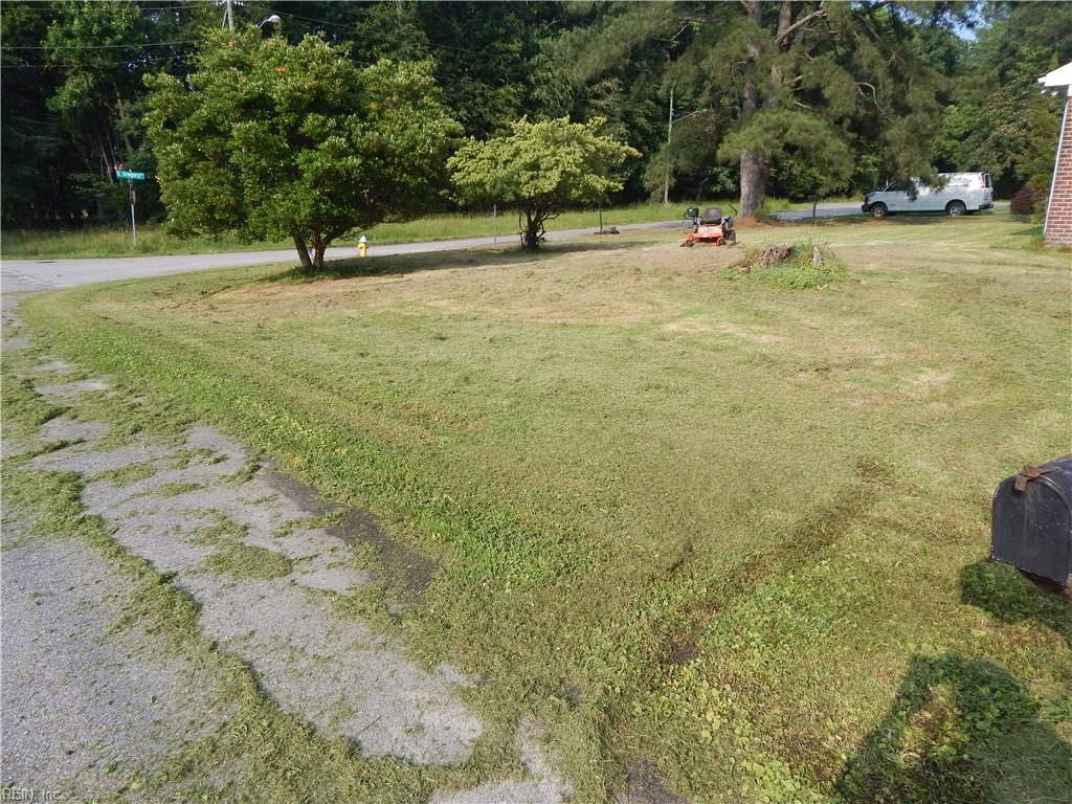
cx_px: 536
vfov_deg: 61.1
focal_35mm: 22
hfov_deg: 76.4
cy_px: 402
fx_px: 681
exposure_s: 1/800
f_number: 3
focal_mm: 4
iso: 125
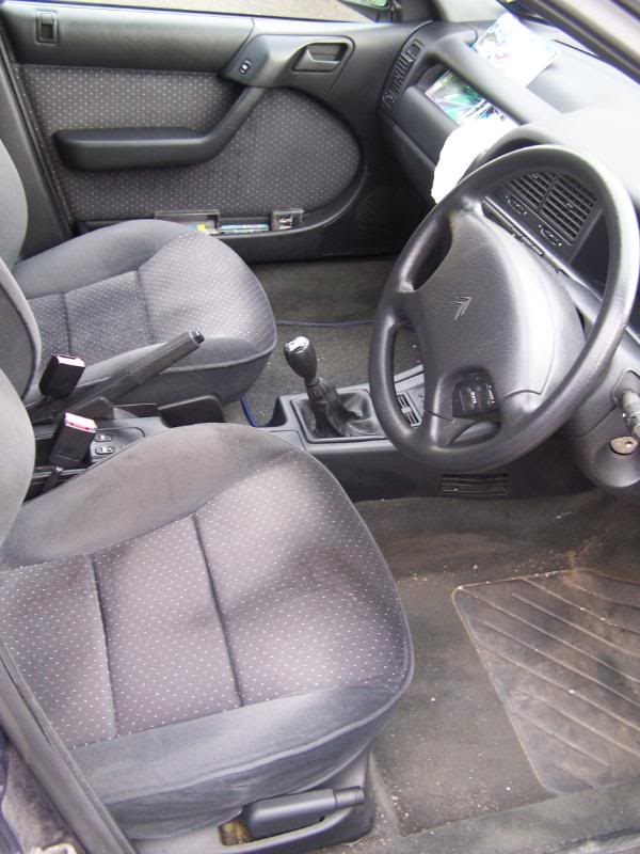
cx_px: 320
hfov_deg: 37.7
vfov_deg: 49.0
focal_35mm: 38
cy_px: 427
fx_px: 937
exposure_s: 1/30
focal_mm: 6.3
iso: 140
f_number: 2.8
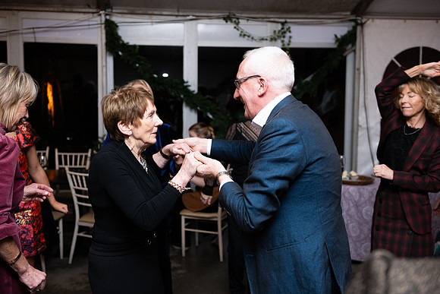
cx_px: 220
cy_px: 147
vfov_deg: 29.9
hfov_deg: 43.6
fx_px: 550
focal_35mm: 45
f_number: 3.5
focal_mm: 45
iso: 800
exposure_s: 1/160
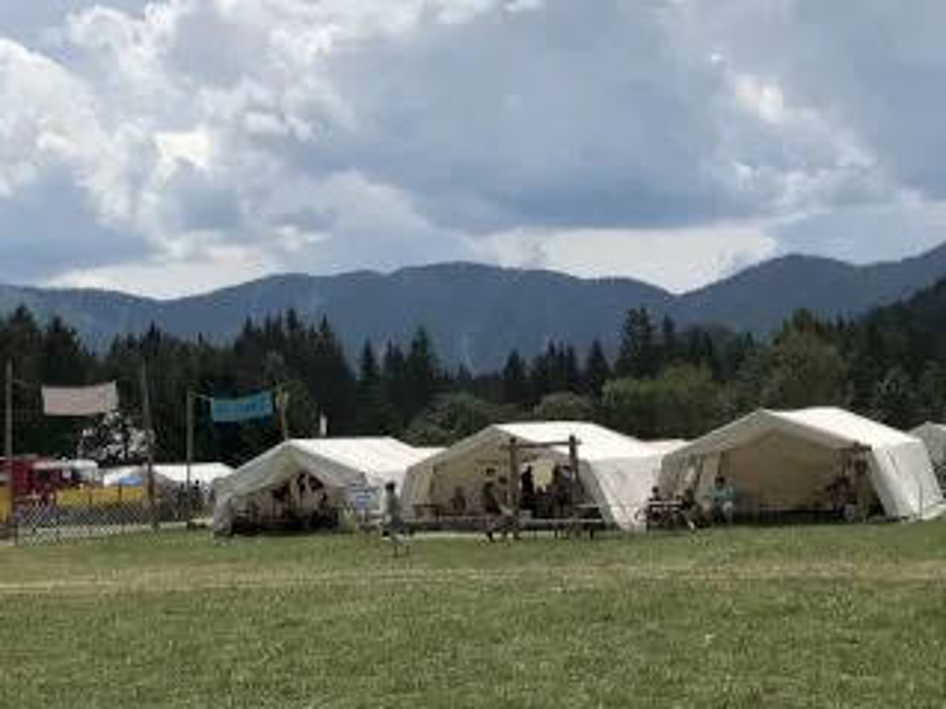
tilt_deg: +4.7
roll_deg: +0.3
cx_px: 394
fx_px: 1557
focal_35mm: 57
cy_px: 366
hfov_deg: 33.7
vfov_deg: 25.6
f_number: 1.8
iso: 20
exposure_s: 1/5051
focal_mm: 3.99
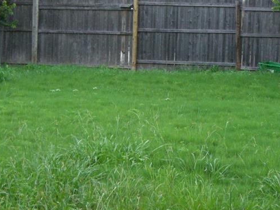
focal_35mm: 96
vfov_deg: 15.4
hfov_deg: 20.4
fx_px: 777
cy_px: 98
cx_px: 171
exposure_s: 1/320
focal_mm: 7.6
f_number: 3
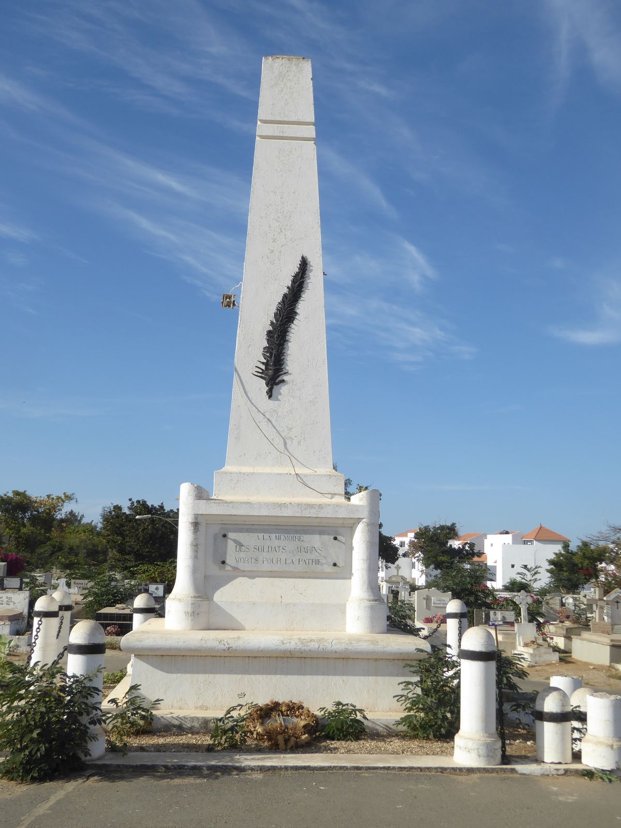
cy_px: 414
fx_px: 957
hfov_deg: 36.0
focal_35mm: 40
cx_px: 310
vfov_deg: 46.8
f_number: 3.8
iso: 80
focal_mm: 7.2
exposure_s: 1/1000
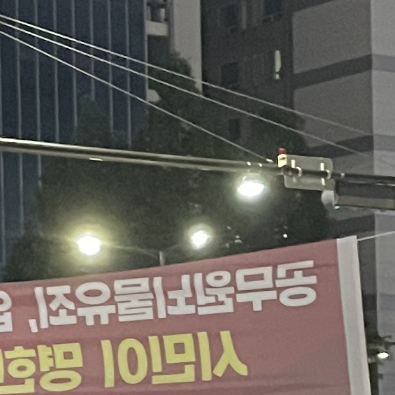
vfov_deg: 10.5
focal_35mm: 164
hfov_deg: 10.6
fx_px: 2117
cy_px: 497
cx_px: 128
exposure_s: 1/30
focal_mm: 4.2
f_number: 1.6
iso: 640
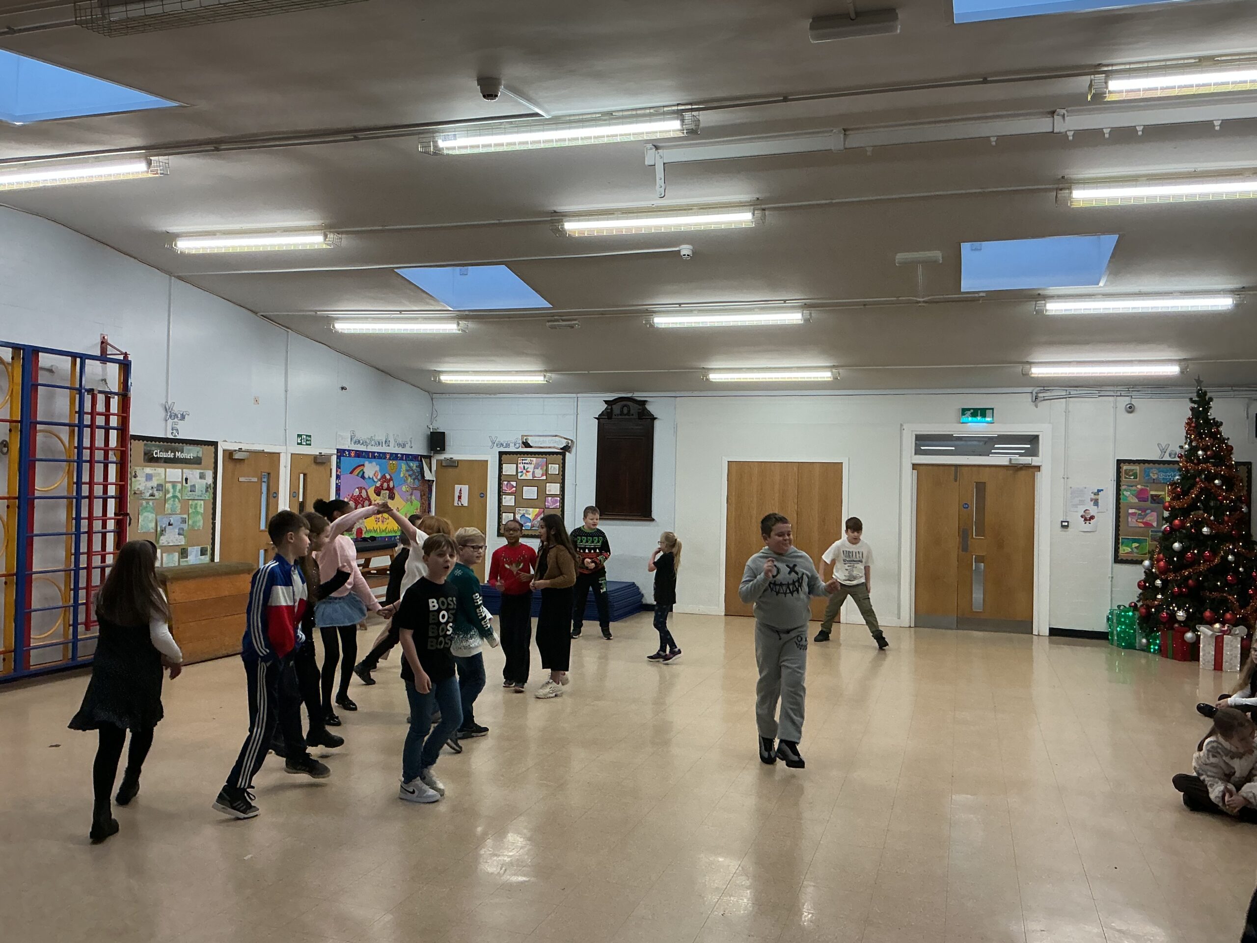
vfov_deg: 48.2
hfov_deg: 61.7
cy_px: 472
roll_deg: -1.3
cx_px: 628
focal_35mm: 29
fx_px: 1053
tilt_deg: +0.3
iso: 64
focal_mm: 3
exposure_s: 1/100
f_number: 1.8
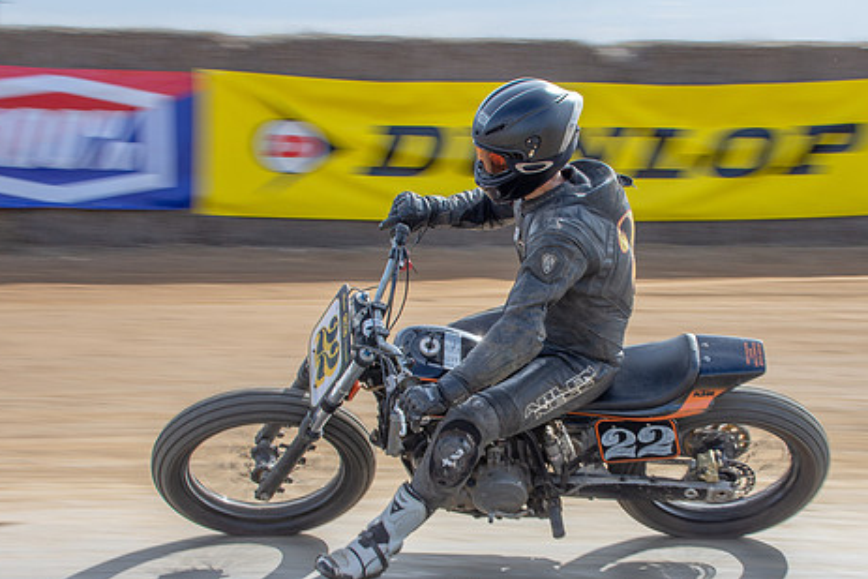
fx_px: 2146
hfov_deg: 22.8
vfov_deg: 15.4
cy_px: 325
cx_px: 516
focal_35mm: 89
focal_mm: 44
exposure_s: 1/125
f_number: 10
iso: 100
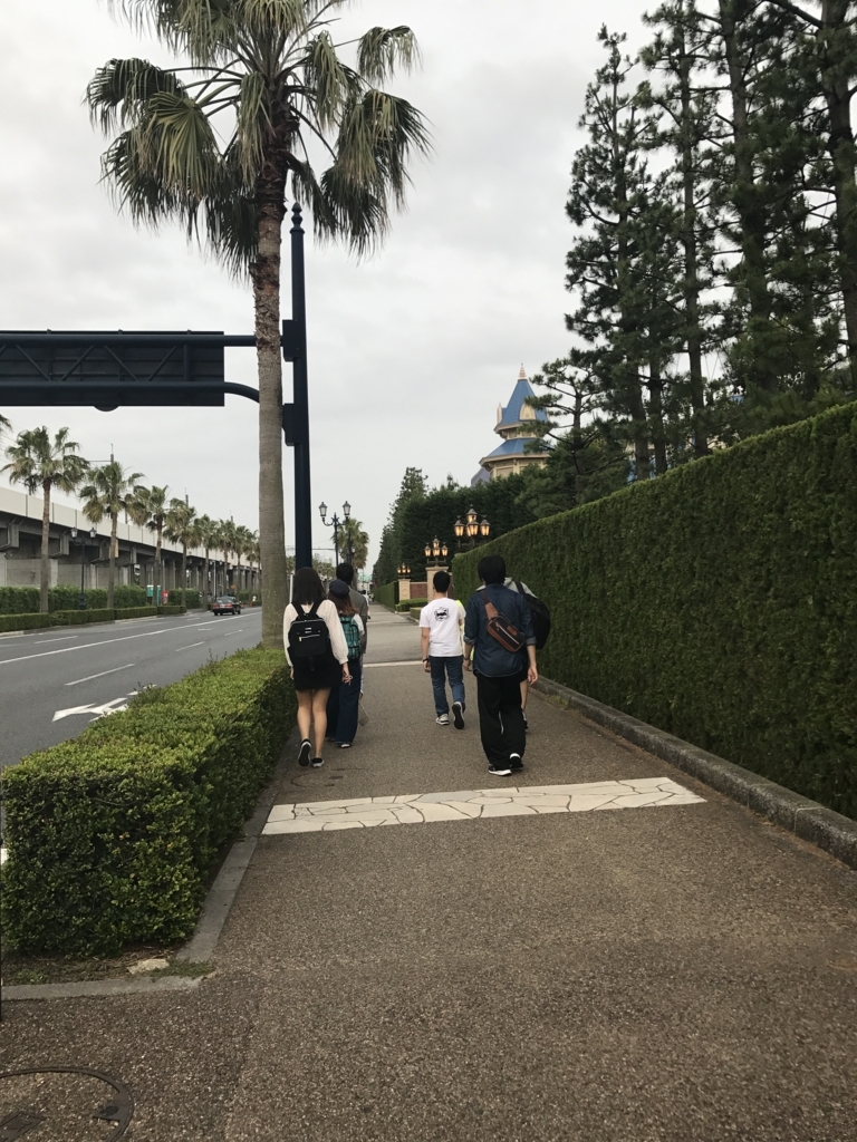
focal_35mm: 28
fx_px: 924
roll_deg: +1.5
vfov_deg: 63.4
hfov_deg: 49.7
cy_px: 571
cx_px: 428
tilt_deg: +4.1
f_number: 1.8
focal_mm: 3.99
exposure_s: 1/361
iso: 20
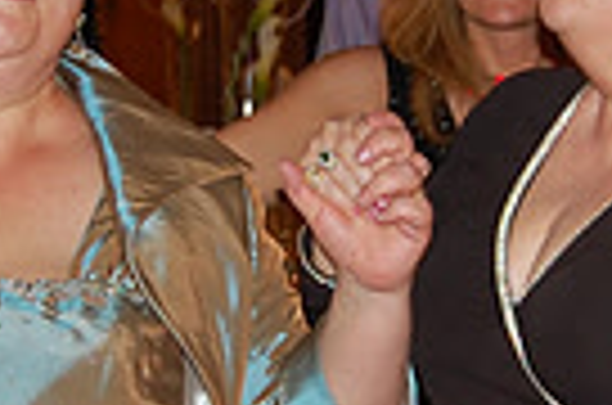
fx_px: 2171
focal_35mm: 128
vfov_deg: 10.7
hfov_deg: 16.0
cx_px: 225
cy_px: 158
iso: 400
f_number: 3.8
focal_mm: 20
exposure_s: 1/60
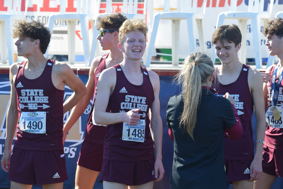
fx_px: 1297
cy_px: 94
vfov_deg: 8.3
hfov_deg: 12.4
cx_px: 142
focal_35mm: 165
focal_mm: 110
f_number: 4
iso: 400
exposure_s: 1/1000
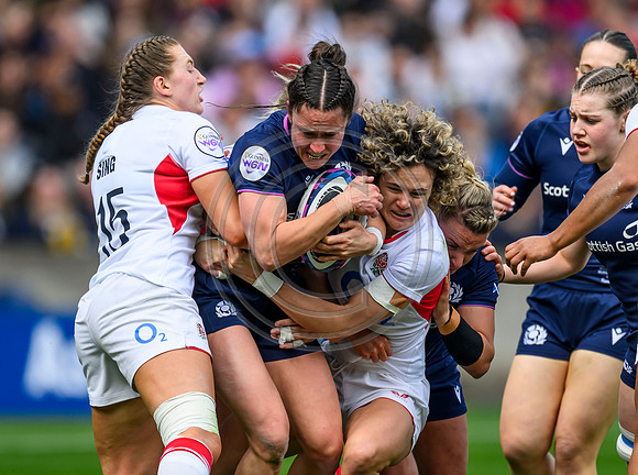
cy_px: 245
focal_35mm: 1119
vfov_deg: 1.3
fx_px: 20571
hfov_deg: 1.8
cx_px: 365
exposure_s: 1/1600
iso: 500
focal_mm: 560
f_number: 4.5
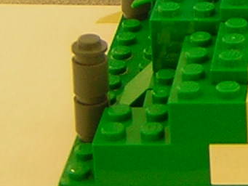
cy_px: -82
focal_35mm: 169
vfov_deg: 8.6
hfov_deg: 11.0
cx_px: 419
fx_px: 1211
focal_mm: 4.7
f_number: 2.6
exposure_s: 1/4.8
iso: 50
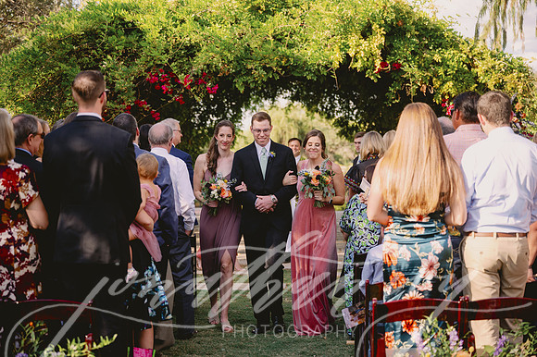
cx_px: 268
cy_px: 178
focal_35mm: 64
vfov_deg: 21.2
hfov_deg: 31.4
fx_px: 954
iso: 100
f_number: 2.8
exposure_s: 1/1000
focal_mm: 64
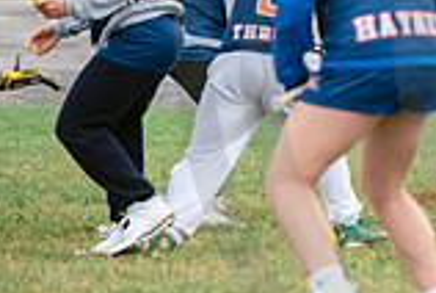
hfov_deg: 2.9
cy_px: 43
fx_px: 8664
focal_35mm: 714
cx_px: 665
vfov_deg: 1.9
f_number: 4.5
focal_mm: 195
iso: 400
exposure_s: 1/1250
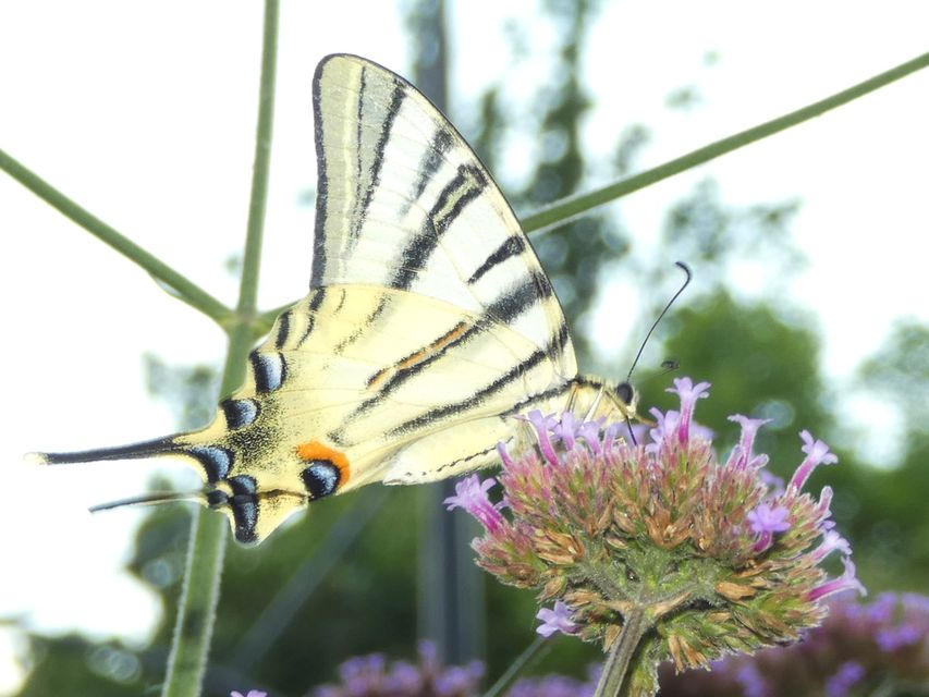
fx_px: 2228
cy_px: 348
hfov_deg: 23.6
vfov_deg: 17.8
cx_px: 464
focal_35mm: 83
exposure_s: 1/60
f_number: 4.5
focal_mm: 14.8
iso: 80
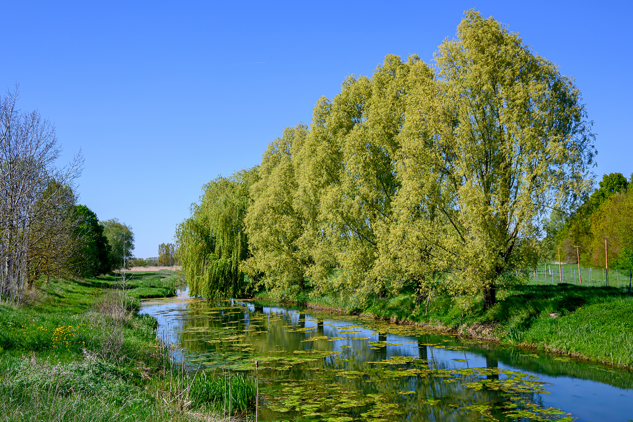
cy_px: 211
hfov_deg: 51.3
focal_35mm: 38
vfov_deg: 35.5
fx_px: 659
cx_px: 316
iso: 200
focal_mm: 25
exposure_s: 1/400
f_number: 8
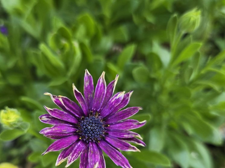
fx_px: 240
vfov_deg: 38.0
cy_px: 118
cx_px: 94
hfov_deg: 49.9
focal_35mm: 37
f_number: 1.8
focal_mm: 5.4
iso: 80
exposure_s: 1/508
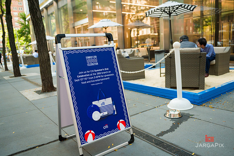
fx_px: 201
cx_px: 117
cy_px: 78
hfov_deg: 60.3
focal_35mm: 31
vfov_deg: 42.3
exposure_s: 1/640
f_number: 3.2
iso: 800
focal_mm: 31
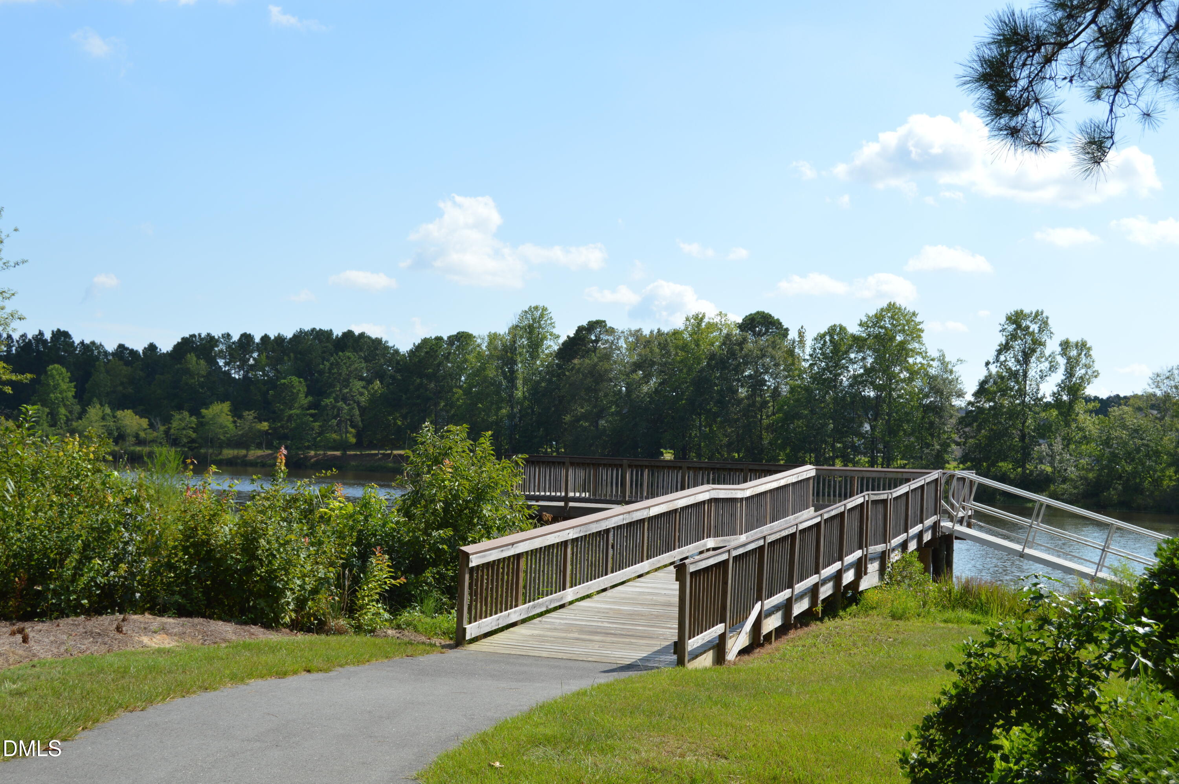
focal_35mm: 45
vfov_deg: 29.8
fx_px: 1472
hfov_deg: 43.6
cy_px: 392
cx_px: 590
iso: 100
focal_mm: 30
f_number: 8
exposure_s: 1/250
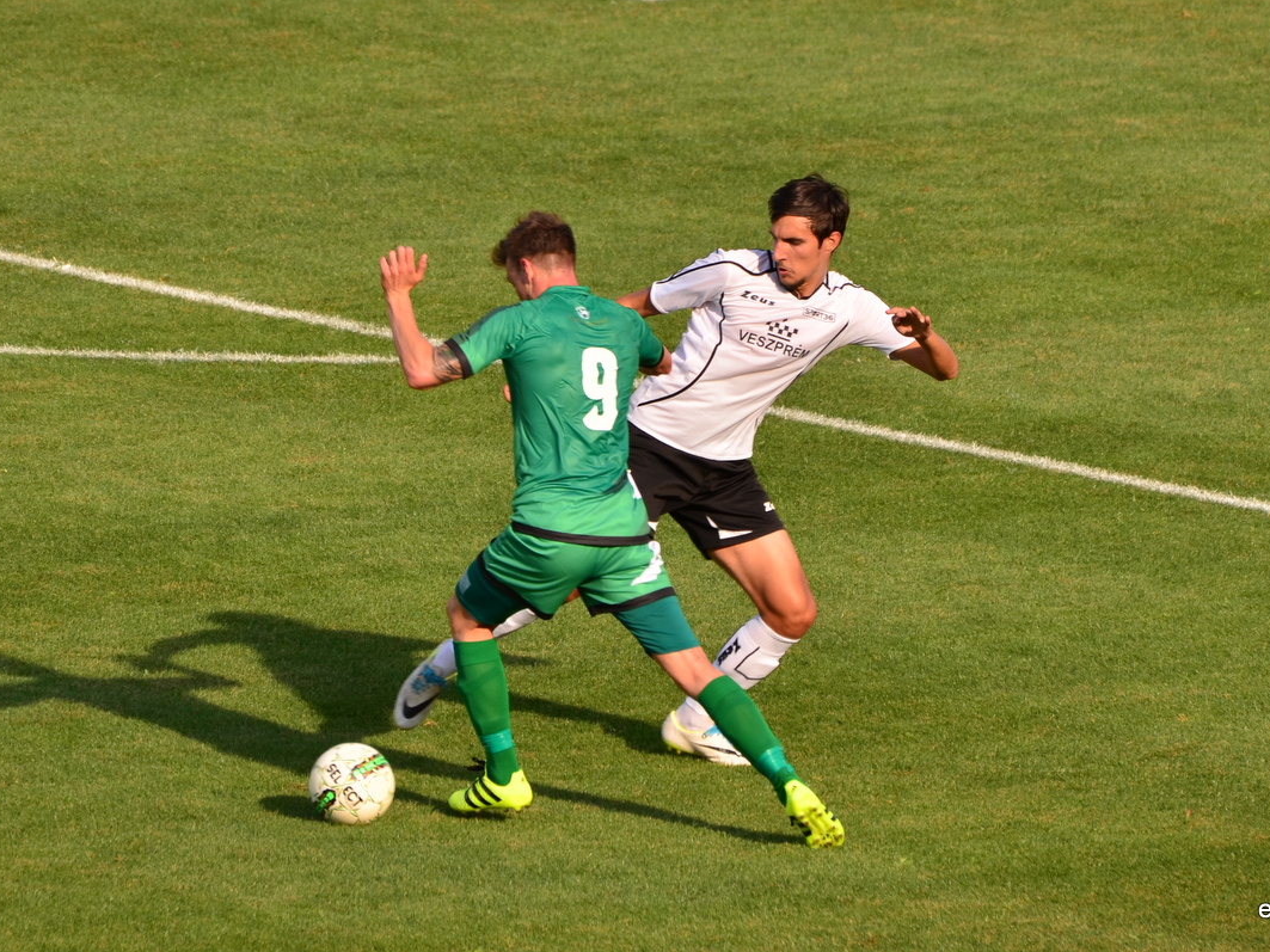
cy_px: 475
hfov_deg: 4.9
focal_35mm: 407
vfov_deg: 3.7
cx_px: 648
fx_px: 14930
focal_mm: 250
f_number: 5.6
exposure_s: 1/800
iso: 200
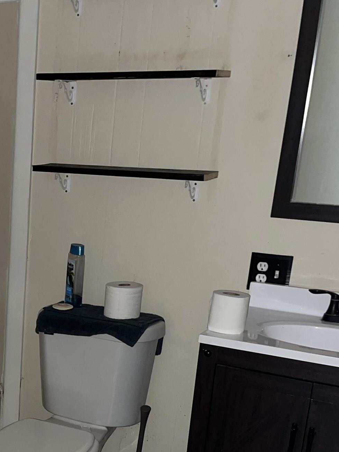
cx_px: -69
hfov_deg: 22.2
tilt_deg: -18.6
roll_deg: -0.4
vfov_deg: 30.8
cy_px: 369
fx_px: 796
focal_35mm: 61
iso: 80
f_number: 1.6
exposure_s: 1/4
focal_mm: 5.1
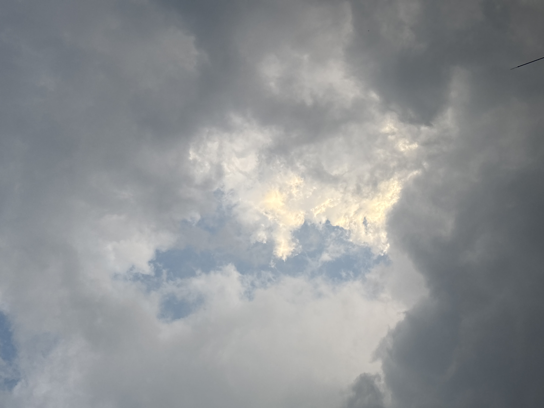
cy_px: 204
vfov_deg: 28.0
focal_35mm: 52
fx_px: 817
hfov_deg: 36.8
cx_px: 272
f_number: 1.6
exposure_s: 1/935
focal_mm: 5.96
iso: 32
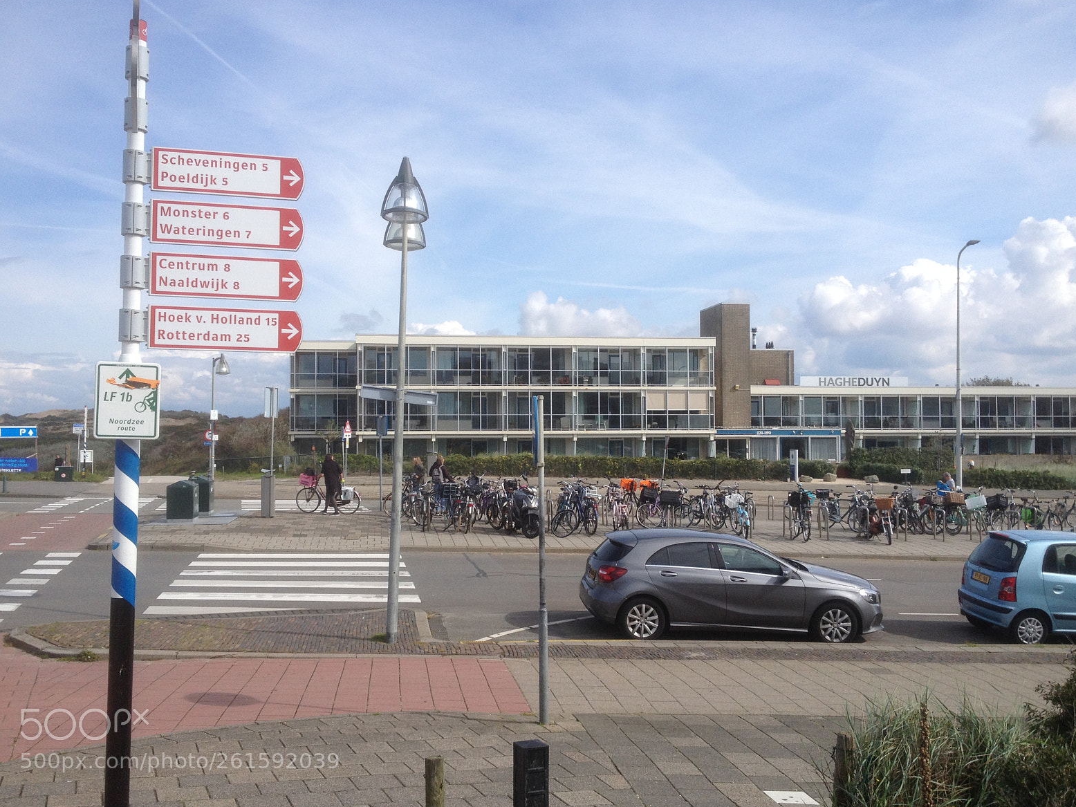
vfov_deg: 39.7
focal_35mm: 36
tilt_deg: +0.1
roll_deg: -0.4
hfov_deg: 51.4
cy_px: 400
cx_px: 530
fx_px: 1119
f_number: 2.4
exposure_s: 1/1972
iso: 50
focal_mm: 4.28
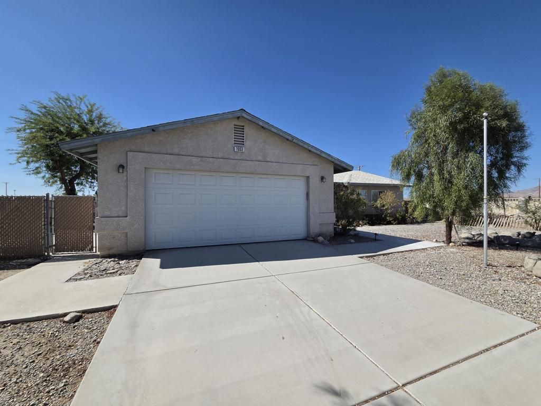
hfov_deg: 106.2
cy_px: 203
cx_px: 270
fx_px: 203
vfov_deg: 89.9
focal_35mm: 13
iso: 100
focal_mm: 2.2
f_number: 2.2
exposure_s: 1/6149
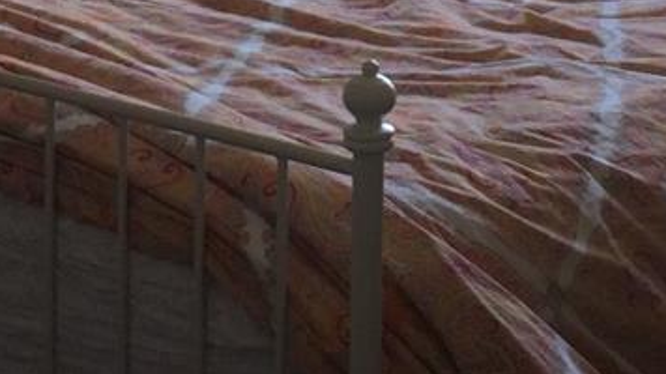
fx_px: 2348
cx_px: 438
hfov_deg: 16.1
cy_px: -363
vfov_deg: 8.6
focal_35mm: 133
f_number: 2.2
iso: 32
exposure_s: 1/40
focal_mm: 4.15
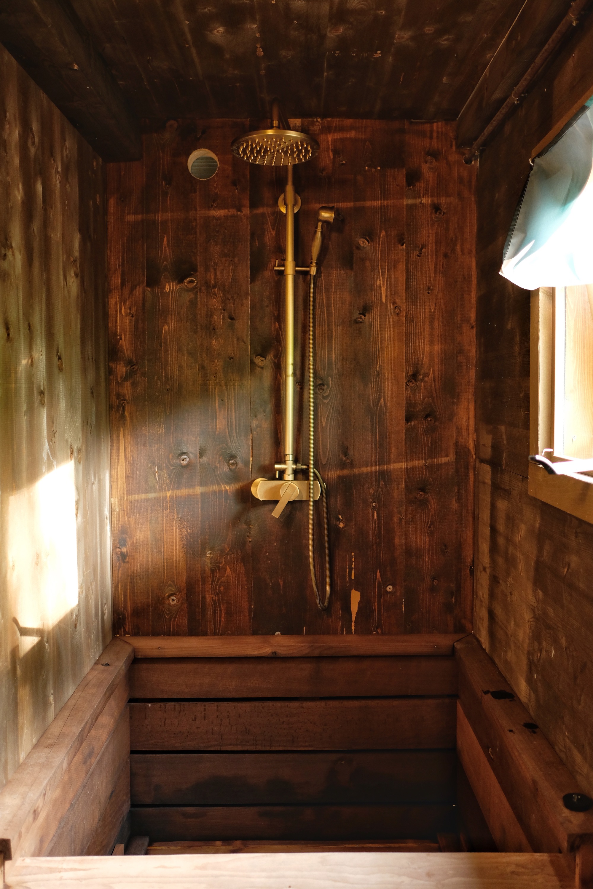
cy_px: 444
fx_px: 865
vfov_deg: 54.4
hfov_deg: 37.9
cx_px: 296
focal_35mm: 35
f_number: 2
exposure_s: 1/34
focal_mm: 23
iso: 800
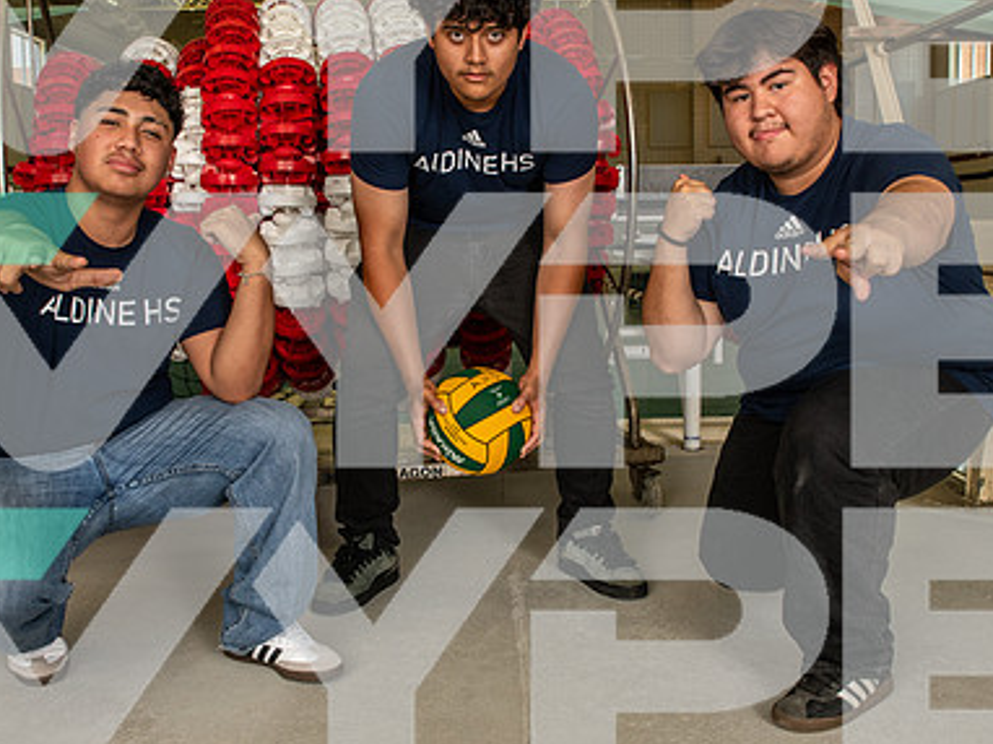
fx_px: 1089
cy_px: 332
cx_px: 489
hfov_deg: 49.0
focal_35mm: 38
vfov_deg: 37.6
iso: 500
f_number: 7.1
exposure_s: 1/250
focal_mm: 26
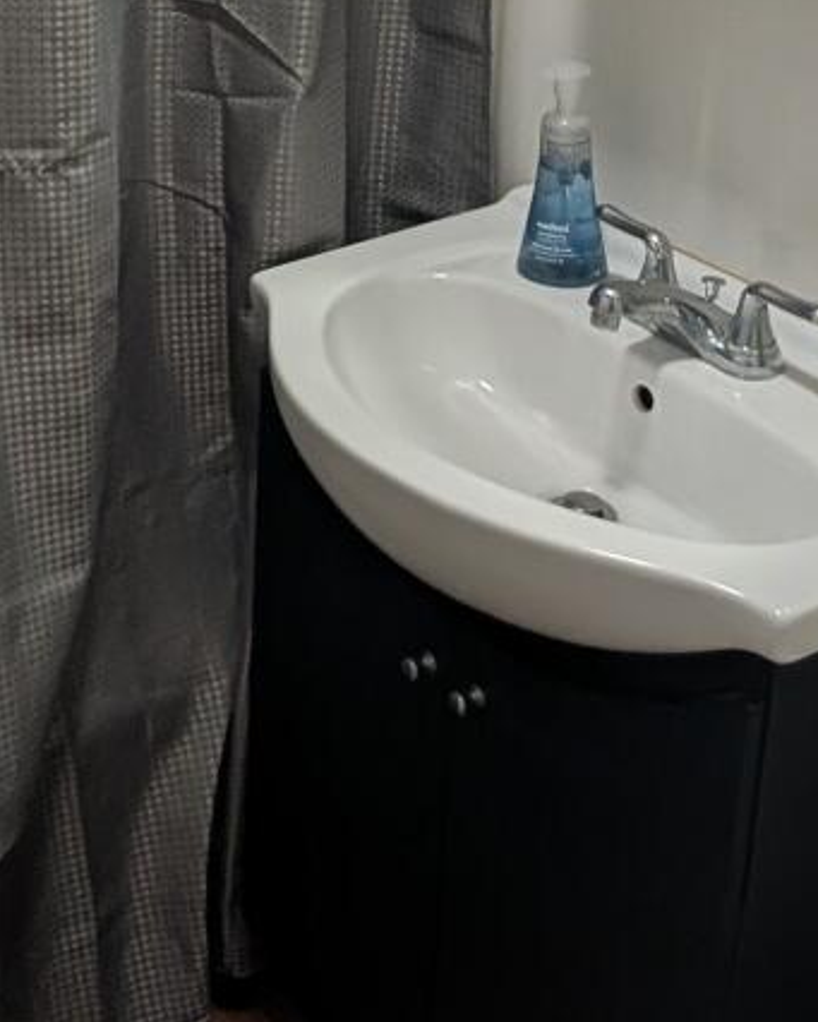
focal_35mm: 55
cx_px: 35
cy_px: 67
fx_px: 1664
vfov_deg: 32.2
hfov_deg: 26.4
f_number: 1.7
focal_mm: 2.02
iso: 177
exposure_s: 1/24
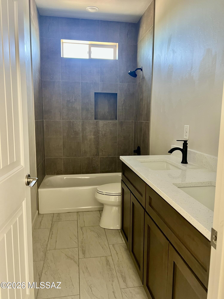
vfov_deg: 67.3
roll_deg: -0.5
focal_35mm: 26
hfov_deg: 53.1
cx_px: 112
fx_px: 224
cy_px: 150
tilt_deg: -6.5
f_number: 1.5
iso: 250
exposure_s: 1/60
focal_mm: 5.7
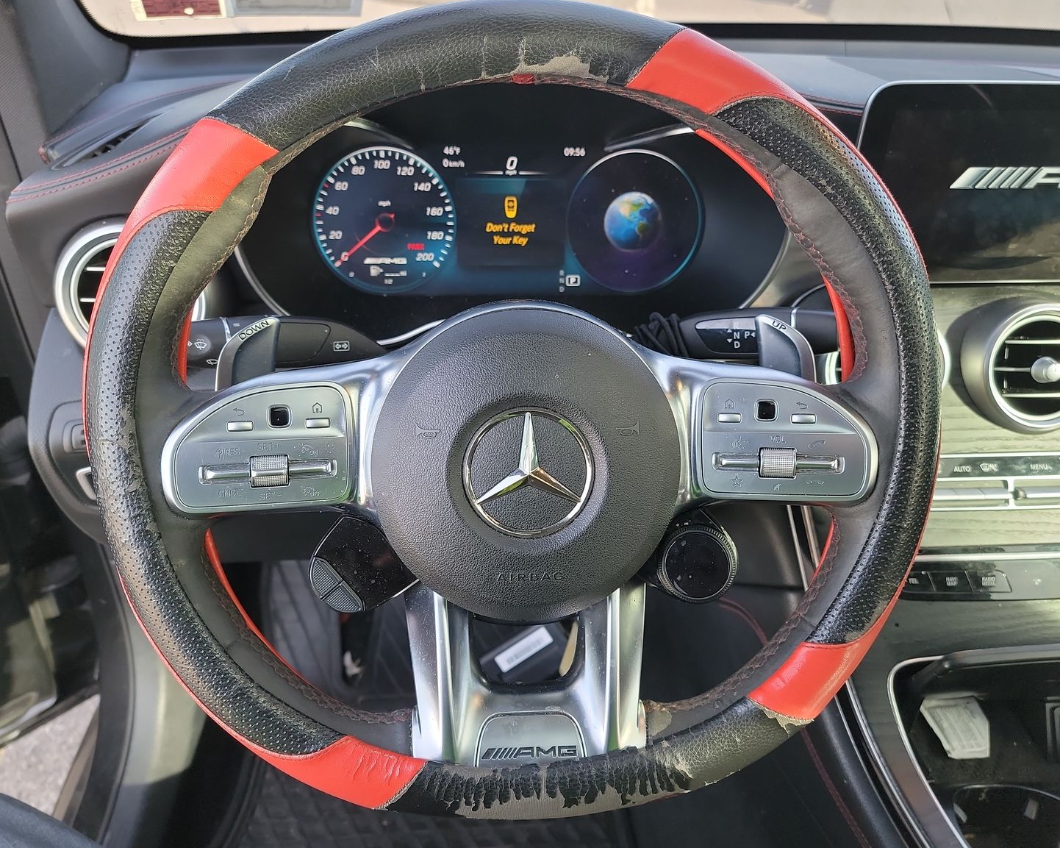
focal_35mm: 26
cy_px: 408
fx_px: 816
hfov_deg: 66.0
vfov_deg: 54.9
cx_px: 529
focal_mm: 6.7
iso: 120
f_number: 1.8
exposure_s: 1/59
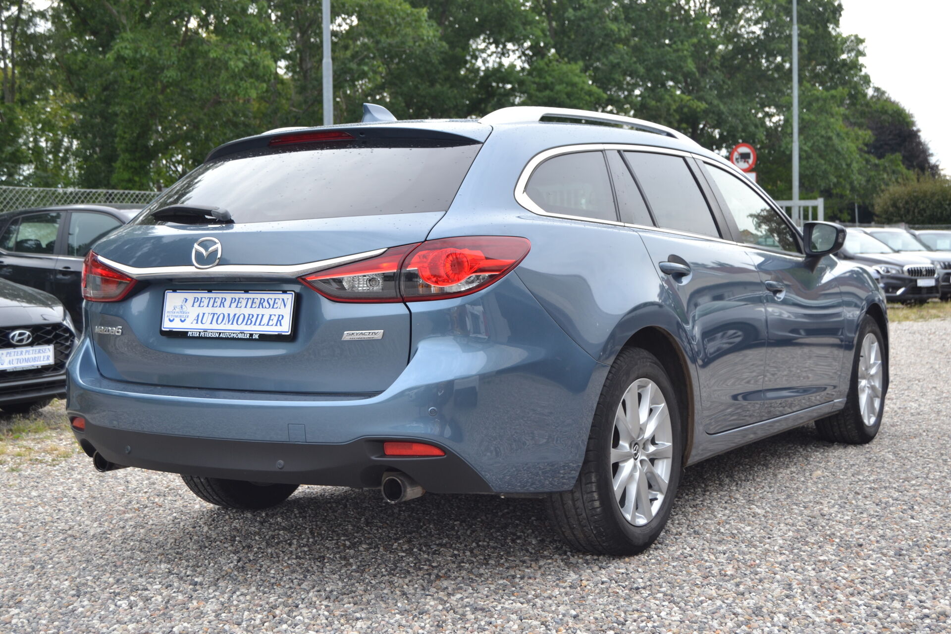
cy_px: 317
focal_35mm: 46
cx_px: 476
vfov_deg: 28.9
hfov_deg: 42.3
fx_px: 1228
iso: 100
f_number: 5.6
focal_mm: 31
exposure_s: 1/125
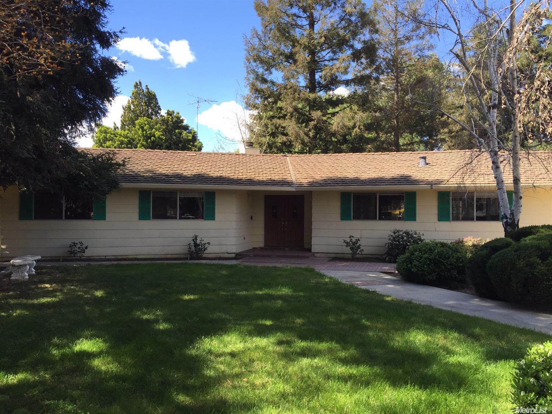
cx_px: 276
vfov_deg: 48.2
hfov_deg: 61.7
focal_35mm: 29
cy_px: 207
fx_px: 462
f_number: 2.2
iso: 32
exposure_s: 1/628
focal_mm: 4.15
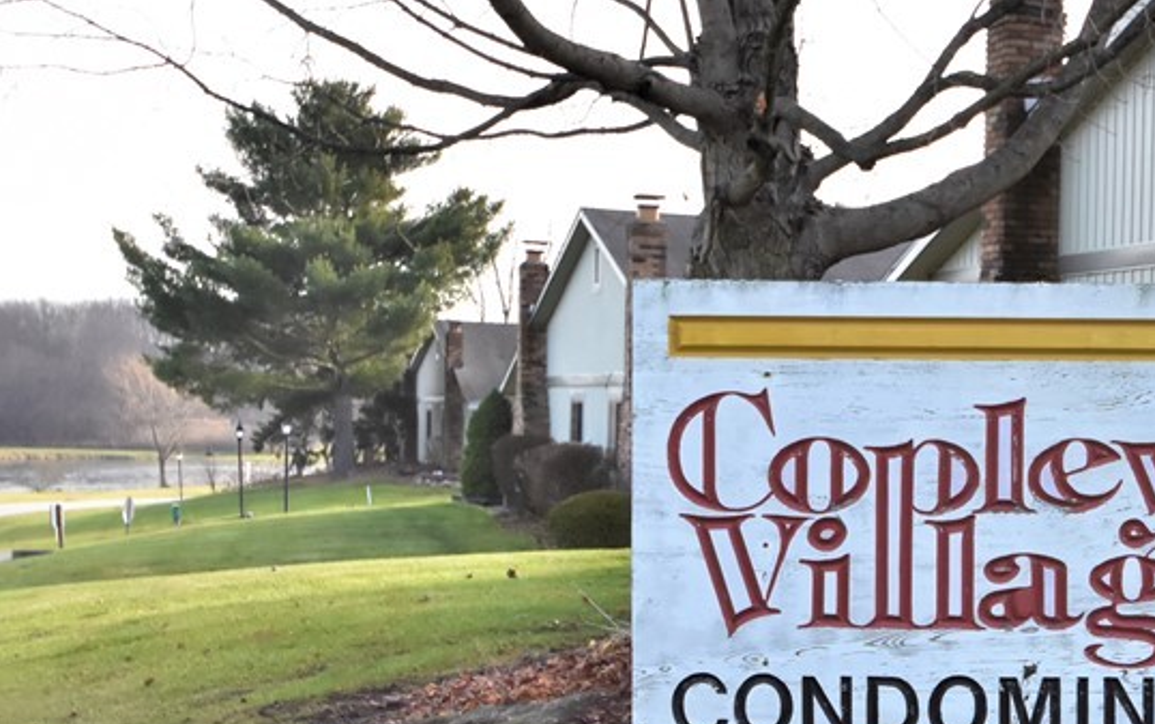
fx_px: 2331
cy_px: 498
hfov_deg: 26.8
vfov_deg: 17.6
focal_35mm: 74
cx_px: 1061
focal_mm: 24
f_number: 8
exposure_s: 1/640
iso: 1250
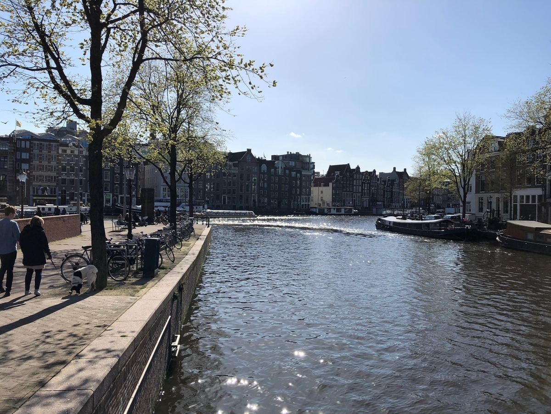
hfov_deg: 63.4
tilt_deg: +2.2
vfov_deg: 49.7
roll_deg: +0.0
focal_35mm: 28
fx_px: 446
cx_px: 276
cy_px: 207
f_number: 1.8
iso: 20
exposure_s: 1/4000
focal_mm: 4
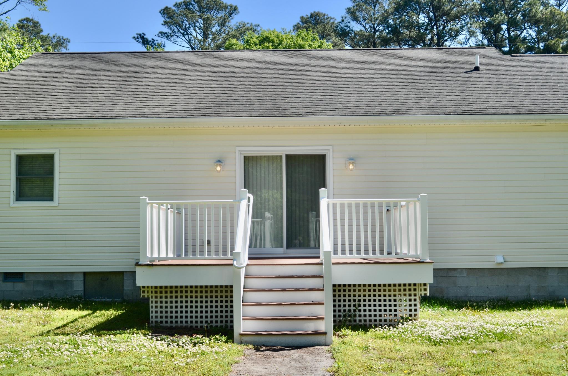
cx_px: 284
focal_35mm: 45
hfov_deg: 43.7
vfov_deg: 29.7
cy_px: 188
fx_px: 708
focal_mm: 30
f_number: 8
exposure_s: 1/250
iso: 110
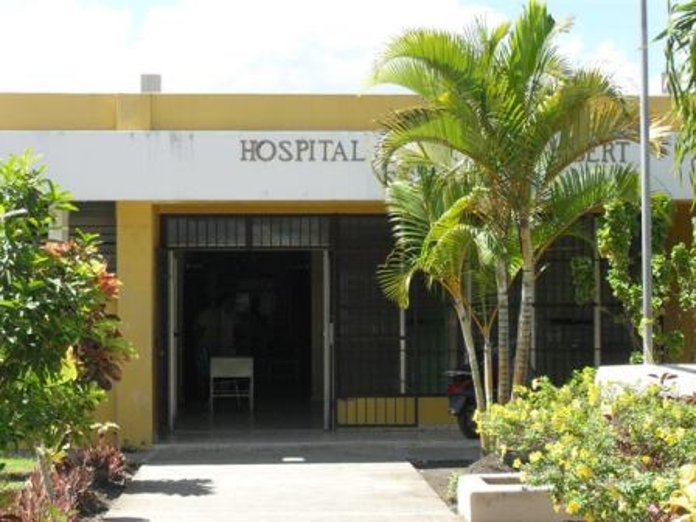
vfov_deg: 18.4
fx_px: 1609
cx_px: 348
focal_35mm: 80
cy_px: 261
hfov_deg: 24.4
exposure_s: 1/350
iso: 100
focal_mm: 14.1
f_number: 4.4
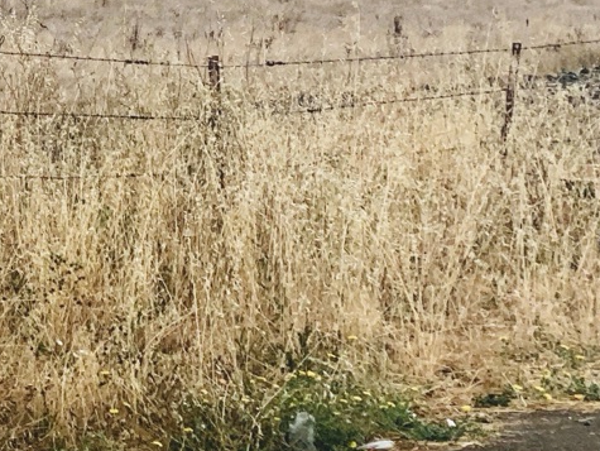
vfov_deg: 8.3
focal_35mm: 175
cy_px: -196
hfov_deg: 10.8
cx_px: -384
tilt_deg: +4.6
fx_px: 3036
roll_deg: +1.4
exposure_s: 1/773
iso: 16
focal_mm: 6
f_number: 2.4
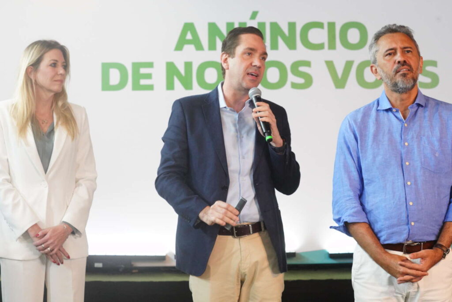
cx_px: 226
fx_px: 880
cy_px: 151
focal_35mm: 70
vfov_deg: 19.5
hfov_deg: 28.8
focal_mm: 70
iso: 8000
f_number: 7.1
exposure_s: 1/160
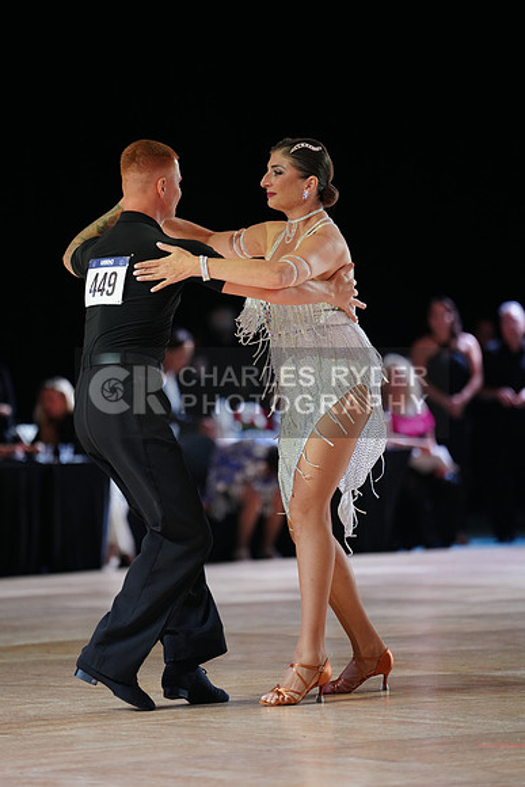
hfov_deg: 7.0
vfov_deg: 10.4
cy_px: 394
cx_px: 262
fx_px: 4306
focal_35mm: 197
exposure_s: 1/500
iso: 1250
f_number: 2.8
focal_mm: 197
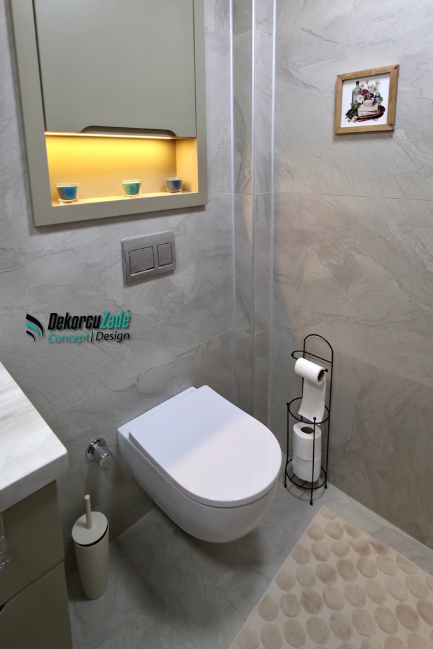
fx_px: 343
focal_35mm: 19
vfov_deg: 84.7
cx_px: 199
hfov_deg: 64.4
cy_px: 230
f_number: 1.9
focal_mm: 2.2
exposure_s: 1/50
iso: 80
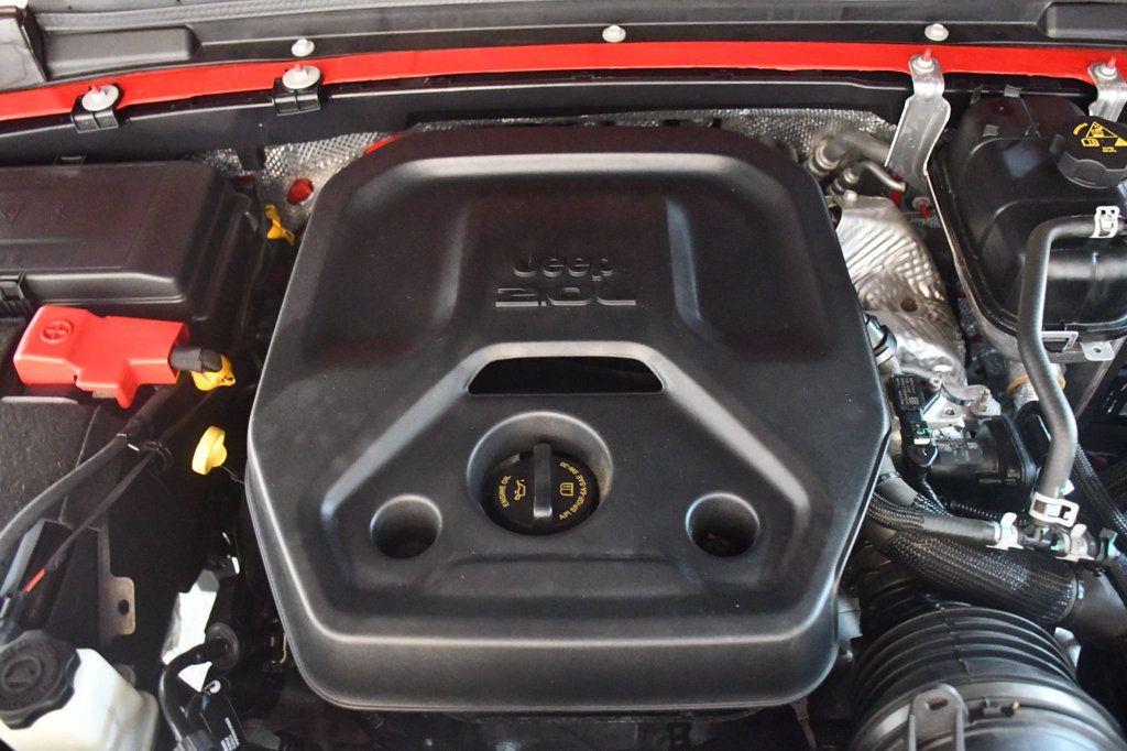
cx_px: 564
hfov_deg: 57.2
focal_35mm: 33
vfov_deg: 39.9
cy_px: 376
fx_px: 1033
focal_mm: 22
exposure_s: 1/20
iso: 12800
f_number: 3.5
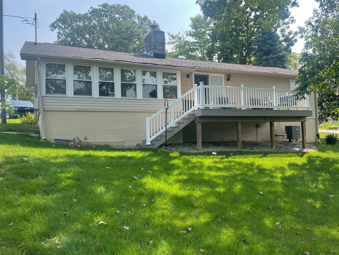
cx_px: 200
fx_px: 313
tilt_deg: +3.8
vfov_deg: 44.2
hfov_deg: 56.5
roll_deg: +1.9
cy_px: 123
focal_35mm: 32
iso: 32
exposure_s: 1/1024
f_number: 1.6
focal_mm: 4.2
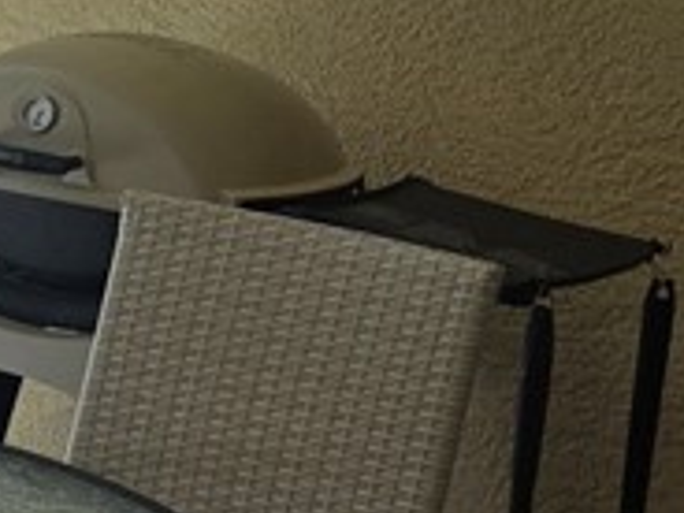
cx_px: -617
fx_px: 2529
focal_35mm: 128
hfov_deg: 13.5
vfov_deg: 11.6
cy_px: 190
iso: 80
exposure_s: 1/3972
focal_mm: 6.3
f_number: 1.7
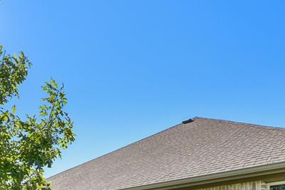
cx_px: 148
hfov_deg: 53.1
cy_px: 181
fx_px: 285
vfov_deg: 34.2
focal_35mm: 36
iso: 400
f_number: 8
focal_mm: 14
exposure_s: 1/500
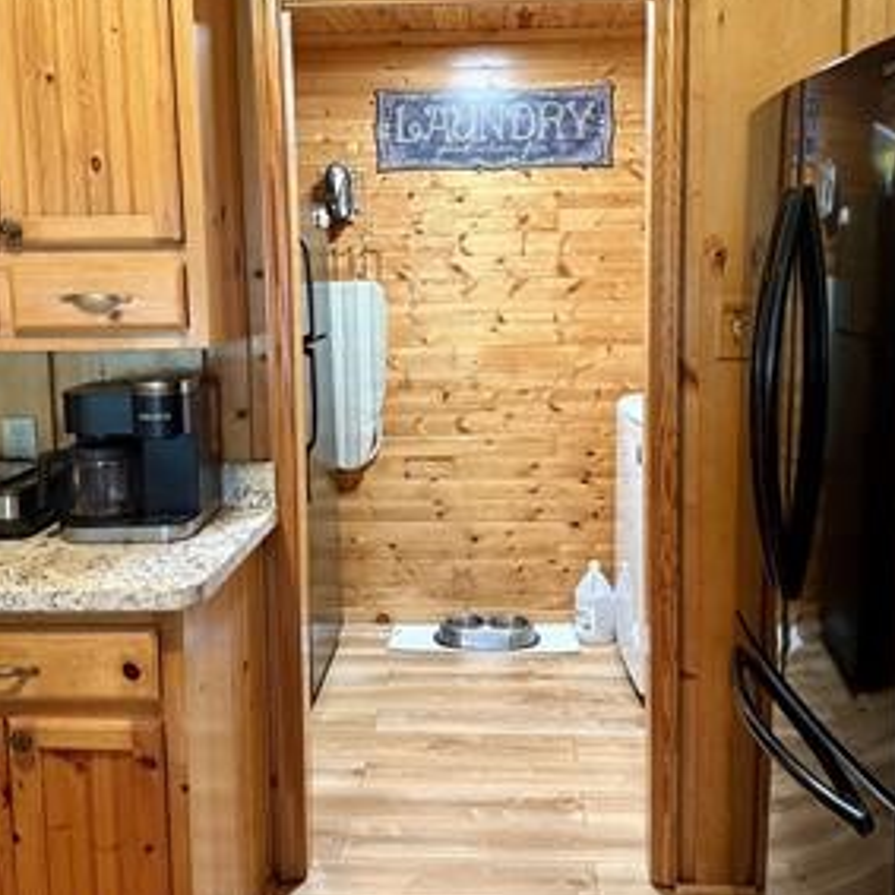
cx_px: 440
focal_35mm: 36
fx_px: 1053
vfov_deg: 45.9
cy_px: 383
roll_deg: -0.3
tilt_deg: -5.0
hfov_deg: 46.0
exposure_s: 1/60
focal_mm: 6.76
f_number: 1.78
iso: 320
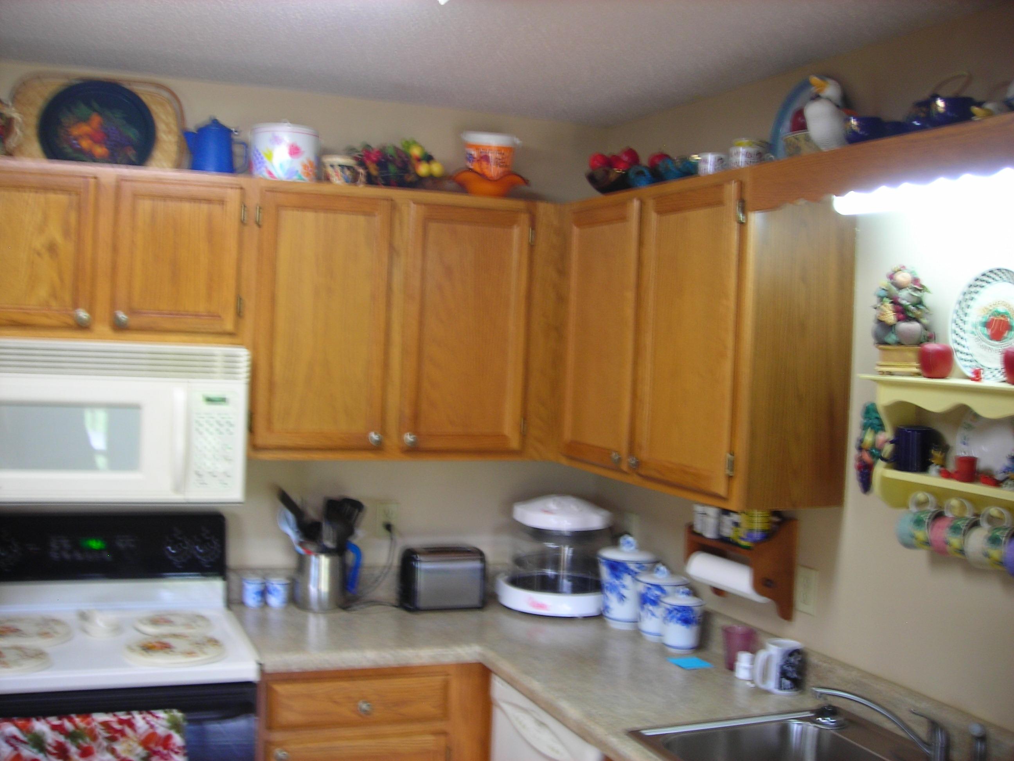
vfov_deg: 37.7
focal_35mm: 38
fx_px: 1113
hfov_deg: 49.0
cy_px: 380
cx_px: 507
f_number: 3.2
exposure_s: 1/5.8
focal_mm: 6.3
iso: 50
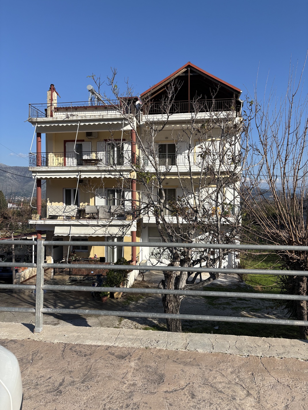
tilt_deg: +1.4
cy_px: 205
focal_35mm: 26
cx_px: 154
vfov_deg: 67.3
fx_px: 308
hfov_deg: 53.1
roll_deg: +0.8
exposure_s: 1/3831
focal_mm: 5.96
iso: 50
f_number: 1.6
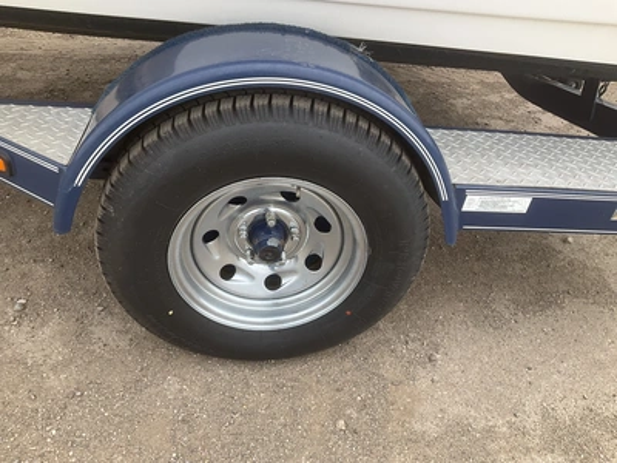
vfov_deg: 48.2
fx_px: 517
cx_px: 308
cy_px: 232
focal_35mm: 29
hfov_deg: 61.7
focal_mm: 3
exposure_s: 1/446
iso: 25
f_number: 1.8
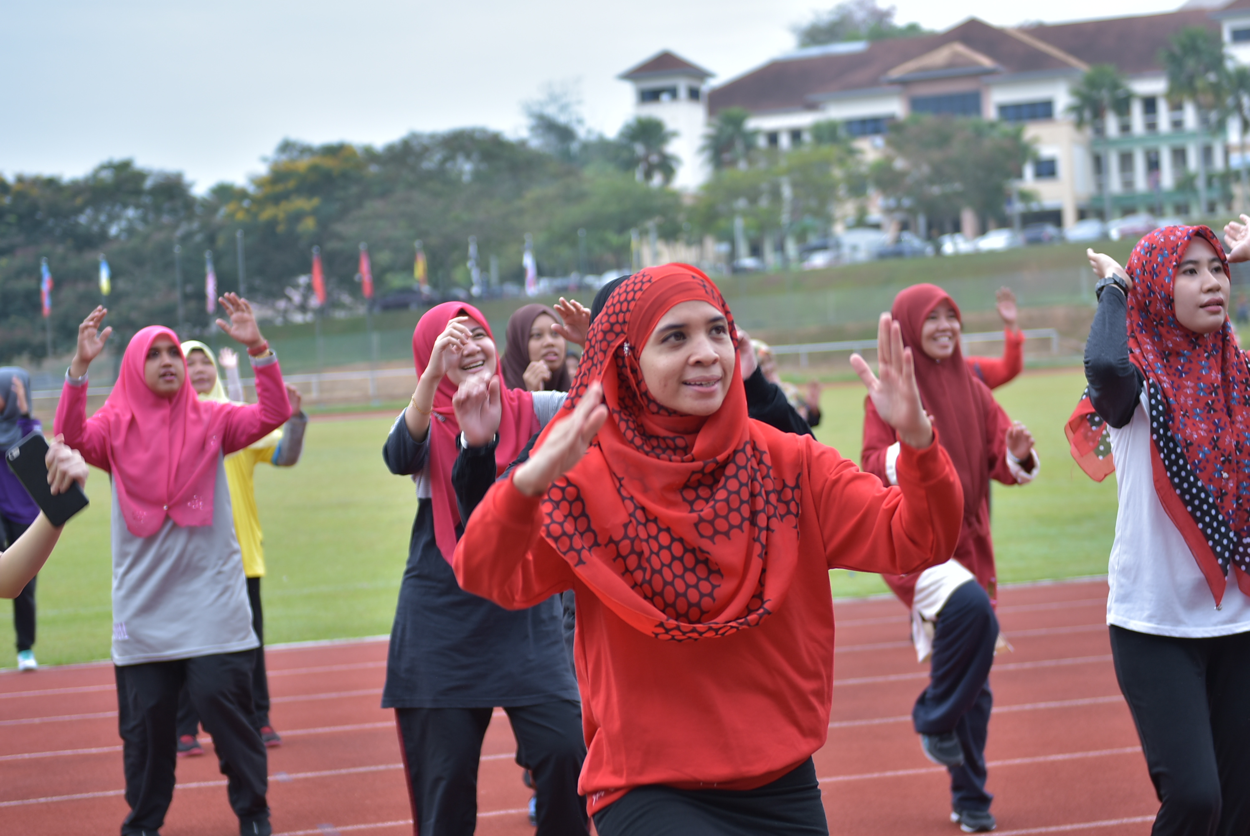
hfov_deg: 28.1
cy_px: 418
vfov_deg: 19.0
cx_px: 625
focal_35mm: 72
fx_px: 2502
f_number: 2.8
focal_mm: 48
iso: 100
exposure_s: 1/200
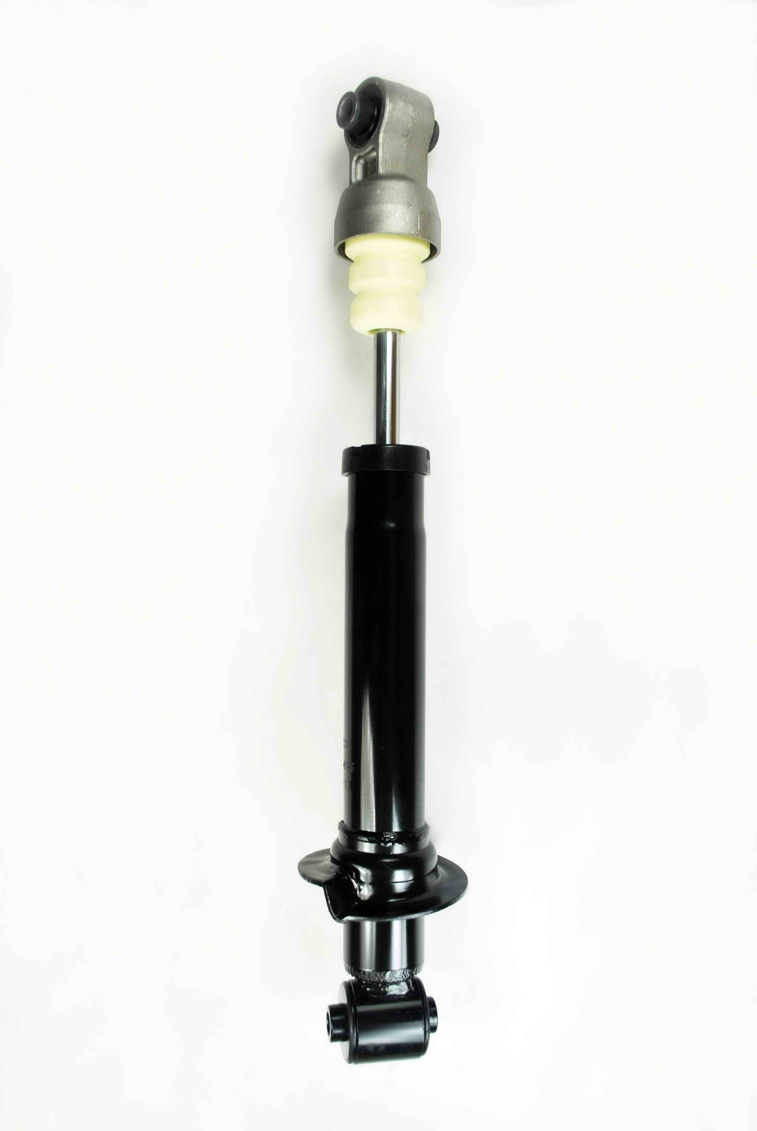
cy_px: 566
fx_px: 1038
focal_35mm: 33
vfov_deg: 57.2
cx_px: 378
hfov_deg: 40.1
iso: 100
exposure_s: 1/125
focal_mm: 22
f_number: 5.6
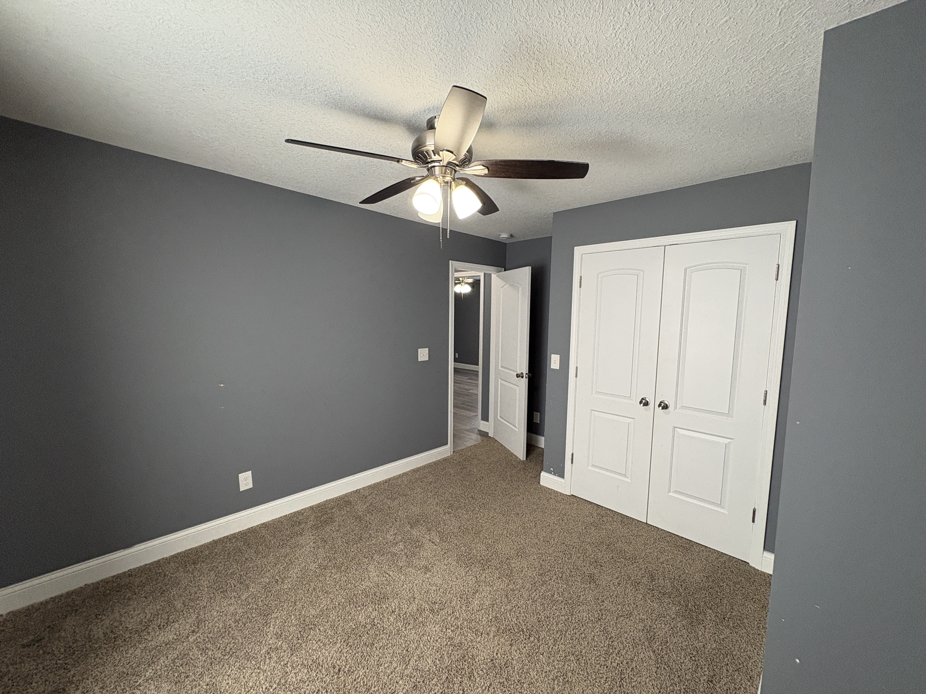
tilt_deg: -5.2
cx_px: 463
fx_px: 375
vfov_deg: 85.7
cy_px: 347
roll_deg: -1.1
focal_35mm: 14
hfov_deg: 102.1
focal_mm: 2.22
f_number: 2.2
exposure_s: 1/99
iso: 200
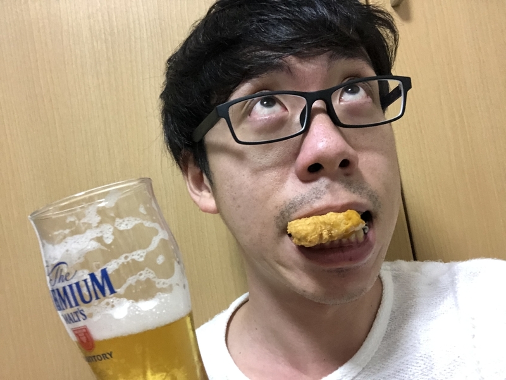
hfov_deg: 56.8
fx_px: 468
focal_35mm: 32
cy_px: 190
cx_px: 253
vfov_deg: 44.2
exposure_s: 1/33
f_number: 2.2
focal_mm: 2.87
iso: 320
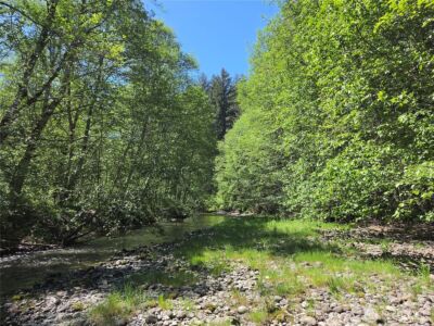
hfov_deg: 73.9
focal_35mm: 23
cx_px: 217
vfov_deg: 58.9
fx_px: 288
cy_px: 163
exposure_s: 1/1597
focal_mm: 5.4
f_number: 1.8
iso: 80
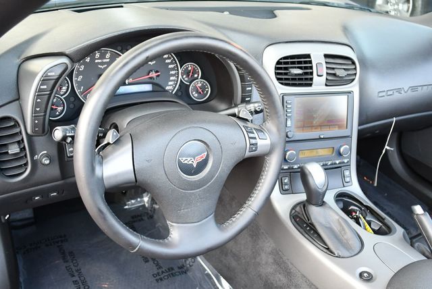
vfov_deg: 36.9
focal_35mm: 36
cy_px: 144
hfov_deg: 53.1
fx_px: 432
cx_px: 216
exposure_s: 1/160
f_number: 3.5
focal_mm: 18
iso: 800
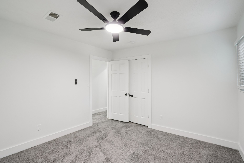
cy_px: 82
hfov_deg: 96.7
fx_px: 108
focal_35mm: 16
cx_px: 122
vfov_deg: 73.7
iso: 400
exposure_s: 1/6
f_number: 8
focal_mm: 16
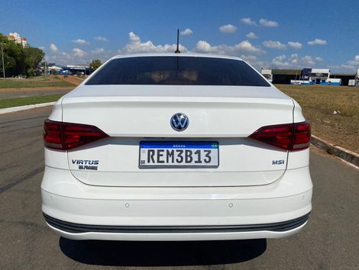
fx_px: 270
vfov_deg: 53.2
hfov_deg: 67.2
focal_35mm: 26
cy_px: 135
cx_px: 180
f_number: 1.8
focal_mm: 4.25
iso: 32
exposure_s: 1/9615
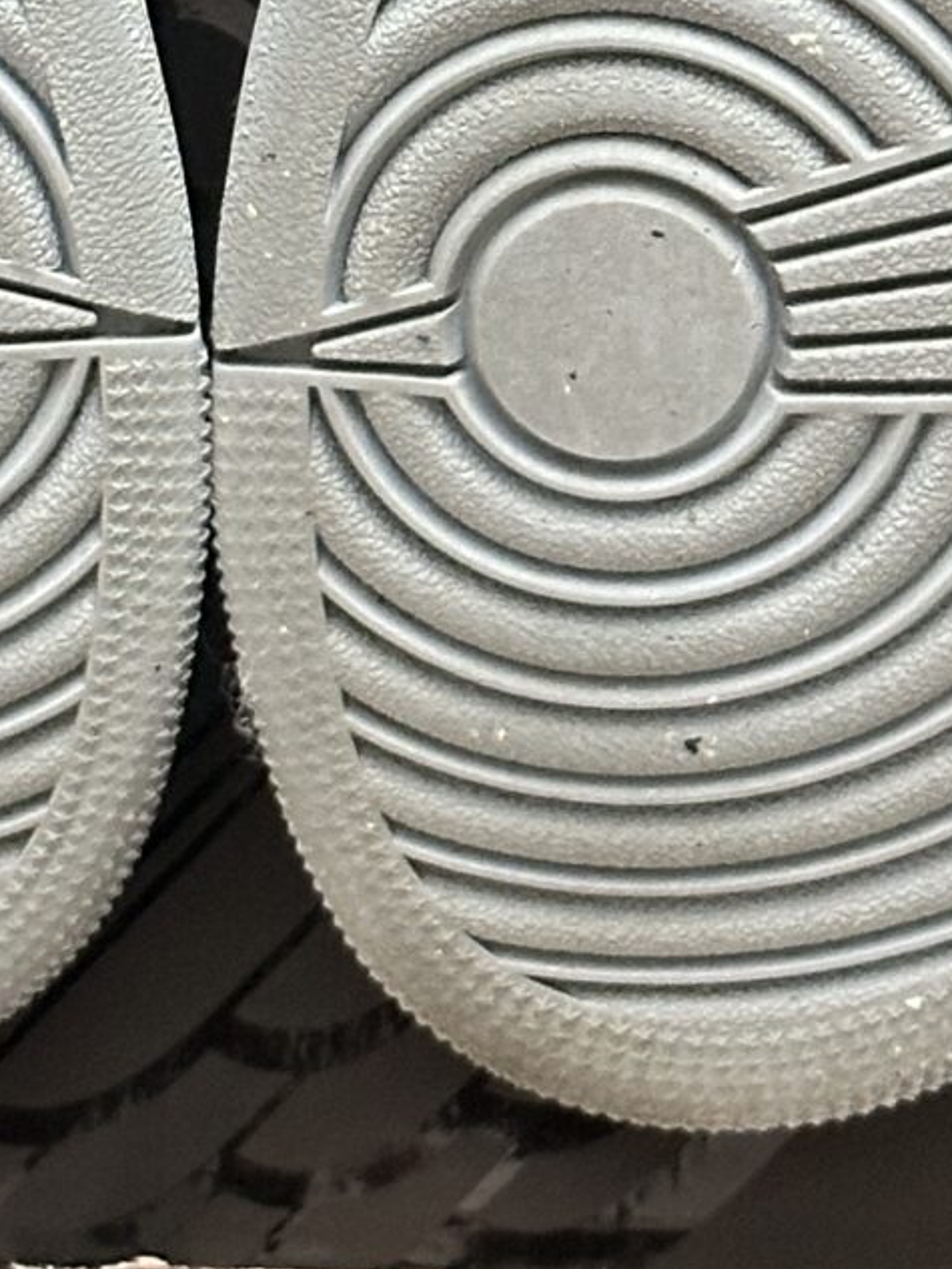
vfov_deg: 10.0
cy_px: -389
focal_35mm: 194
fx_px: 7111
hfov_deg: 7.7
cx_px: 271
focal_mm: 6.86
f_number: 1.78
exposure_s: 1/36
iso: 500
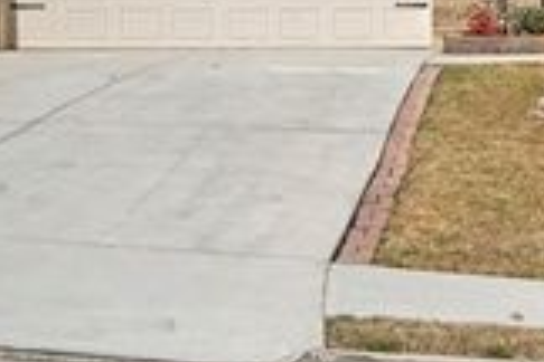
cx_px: 638
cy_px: -159
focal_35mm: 108
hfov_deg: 18.1
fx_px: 1632
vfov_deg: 12.2
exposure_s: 1/1250
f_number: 8
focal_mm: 35
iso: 320
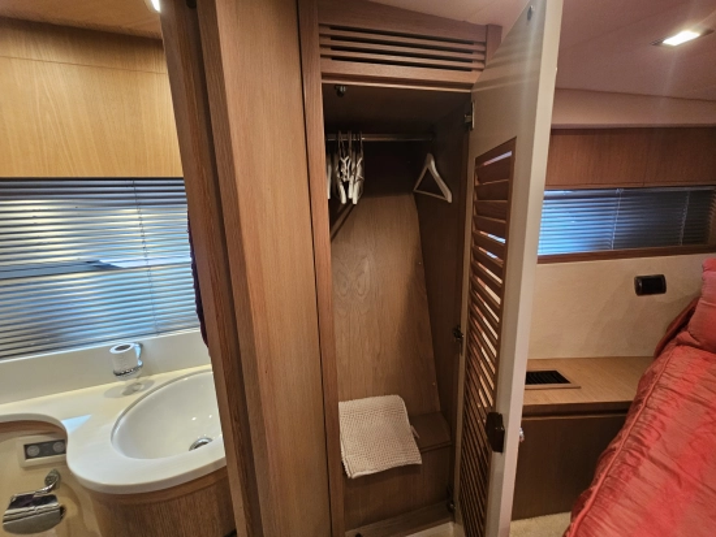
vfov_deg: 90.0
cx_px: 358
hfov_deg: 106.2
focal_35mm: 13
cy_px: 268
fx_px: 269
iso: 320
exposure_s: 1/40
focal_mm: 2.2
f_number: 2.2
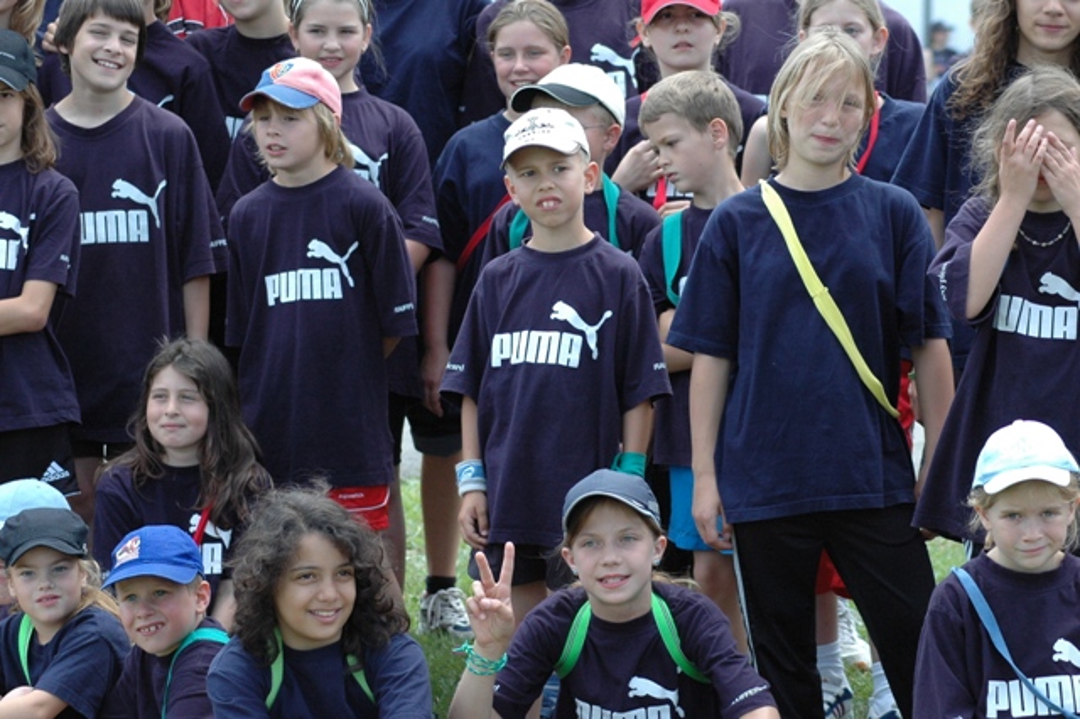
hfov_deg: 14.4
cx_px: 540
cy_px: 360
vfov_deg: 9.6
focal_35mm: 142
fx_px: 4273
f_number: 5.6
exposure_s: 1/500
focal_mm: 95
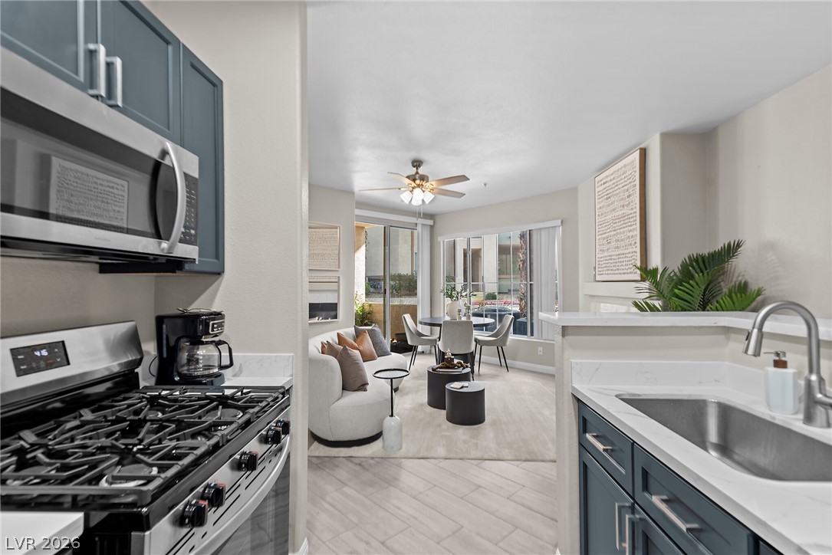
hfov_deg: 96.7
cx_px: 416
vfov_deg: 73.8
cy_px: 278
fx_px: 370
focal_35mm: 16
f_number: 8
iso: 100
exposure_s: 1/2.5
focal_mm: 16
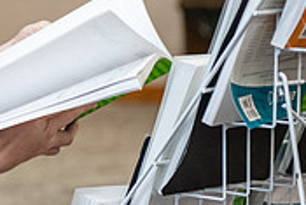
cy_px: -36
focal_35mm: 219
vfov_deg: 6.3
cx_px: -119
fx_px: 1863
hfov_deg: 9.2
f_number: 3.2
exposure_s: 1/160
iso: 2000
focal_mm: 66
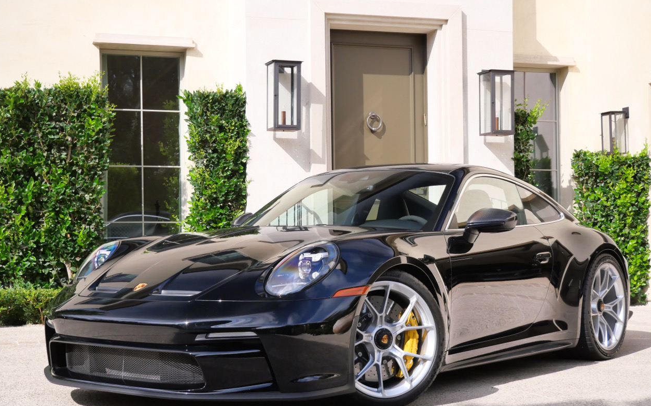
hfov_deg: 38.2
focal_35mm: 53
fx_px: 940
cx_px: 325
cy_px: 216
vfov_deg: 24.4
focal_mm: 25
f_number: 4.5
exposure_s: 1/1300
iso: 1250
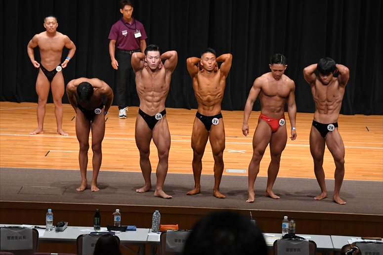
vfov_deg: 8.7
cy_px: 128
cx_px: 192
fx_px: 1670
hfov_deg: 13.1
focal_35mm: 157
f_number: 5.6
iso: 4000
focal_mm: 105
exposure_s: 1/400
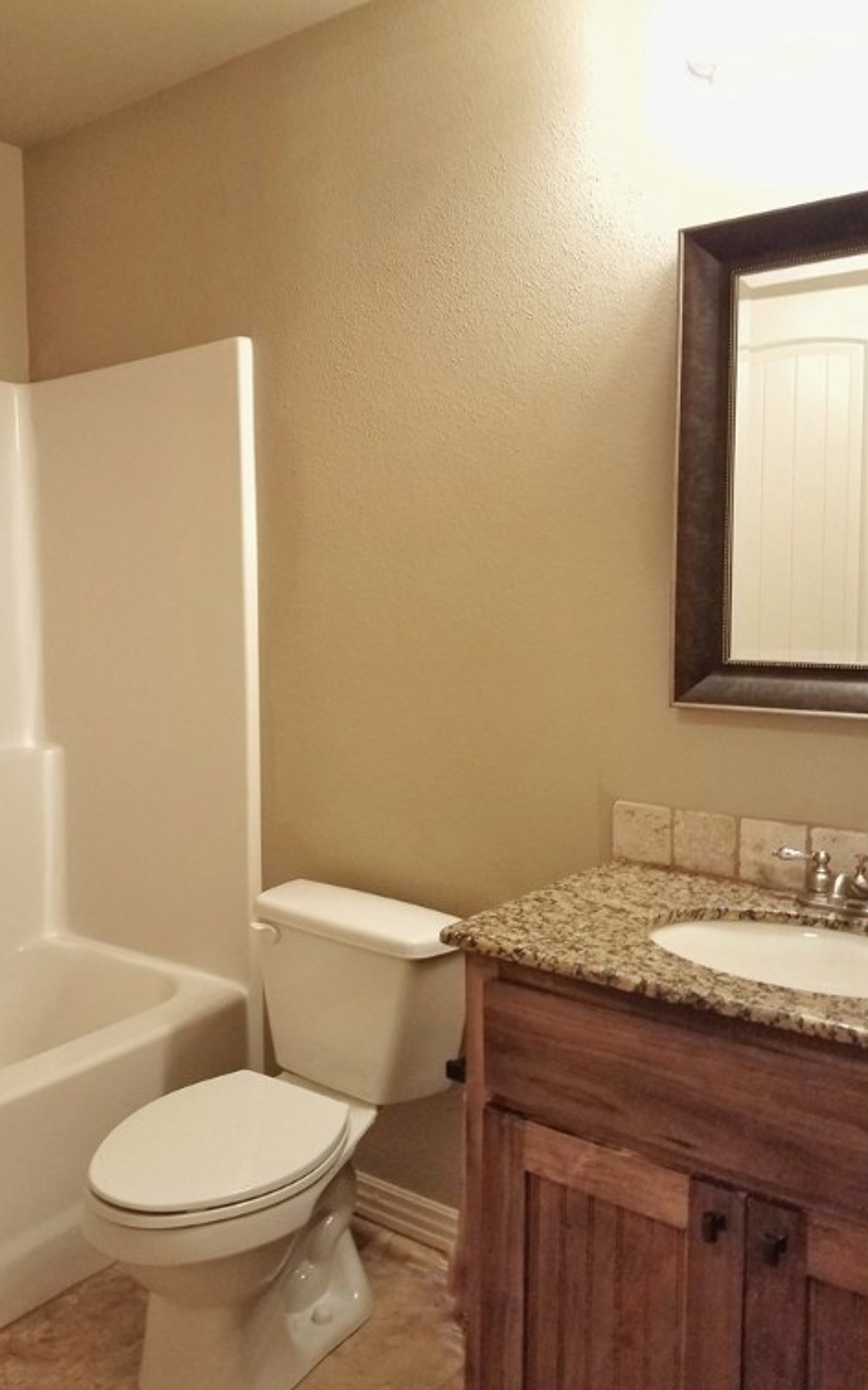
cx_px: 360
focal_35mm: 28
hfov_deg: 44.3
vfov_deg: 66.5
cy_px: 691
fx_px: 1061
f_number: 1.7
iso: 160
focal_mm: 4.2
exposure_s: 1/30
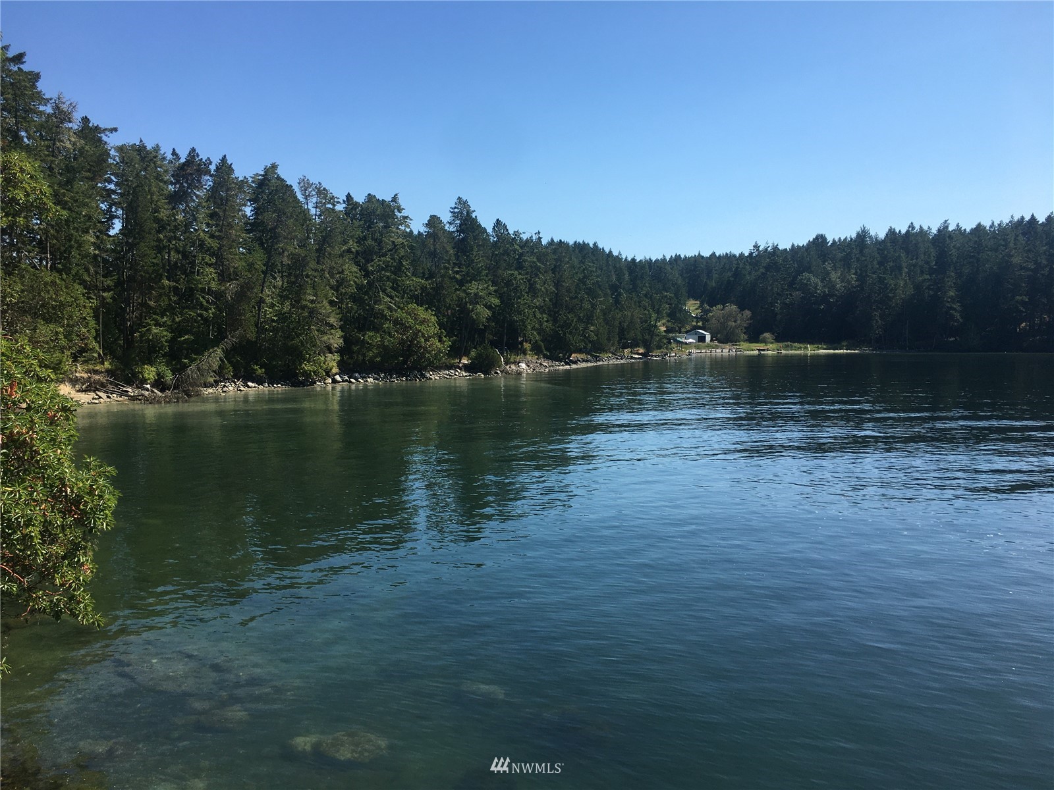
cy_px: 395
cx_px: 527
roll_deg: +0.3
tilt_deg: -2.5
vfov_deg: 48.2
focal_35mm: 29
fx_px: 883
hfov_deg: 61.7
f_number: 2.2
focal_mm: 4.15
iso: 25
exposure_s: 1/1304
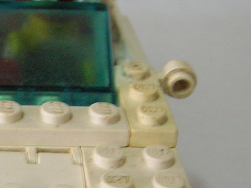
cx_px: -12
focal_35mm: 124
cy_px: 164
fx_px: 898
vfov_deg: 11.9
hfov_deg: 15.6
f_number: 2.9
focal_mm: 5.7
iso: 100
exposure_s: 1/8.5
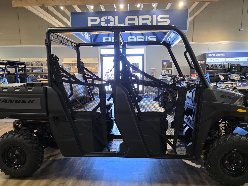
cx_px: 115
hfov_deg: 61.6
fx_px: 208
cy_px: 113
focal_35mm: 29
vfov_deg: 47.9
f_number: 1.7
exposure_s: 1/120
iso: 640
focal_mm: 6.3
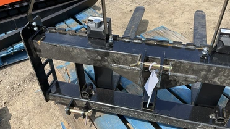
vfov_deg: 34.6
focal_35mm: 34
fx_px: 207
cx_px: 109
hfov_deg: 58.0
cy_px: 70
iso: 25
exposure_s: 1/978
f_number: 1.8
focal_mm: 3
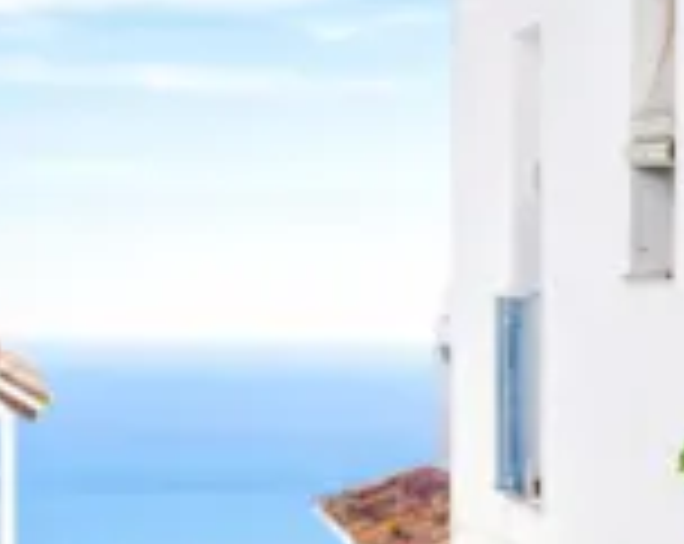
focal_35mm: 201
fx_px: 4061
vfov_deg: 7.6
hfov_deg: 9.6
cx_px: 459
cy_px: 620
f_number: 4.5
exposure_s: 1/500
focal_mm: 66
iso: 250
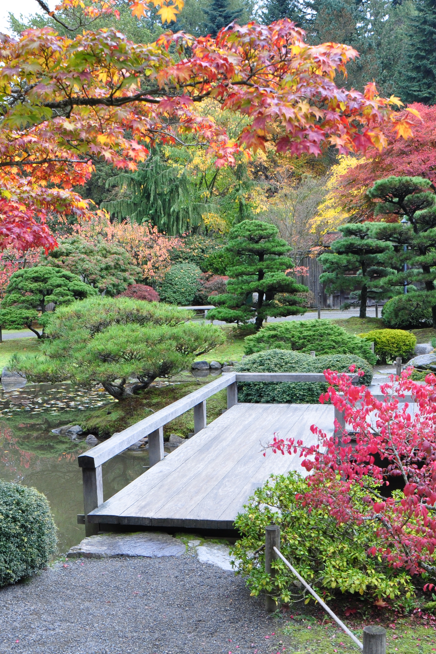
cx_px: 224
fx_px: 868
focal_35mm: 48
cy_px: 328
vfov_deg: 41.3
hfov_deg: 28.2
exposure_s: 1/80
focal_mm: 21
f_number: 8
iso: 400
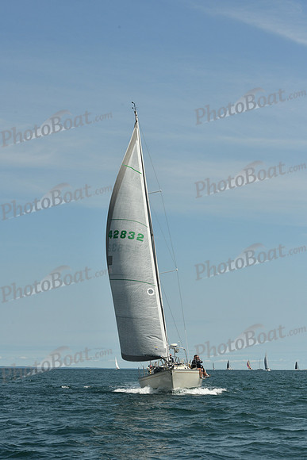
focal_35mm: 70
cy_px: 230
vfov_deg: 28.8
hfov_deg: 19.5
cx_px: 154
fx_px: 895
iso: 320
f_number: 11
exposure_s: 1/1000
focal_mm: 70
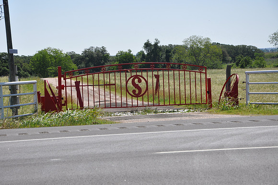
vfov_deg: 11.4
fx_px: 925
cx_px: 139
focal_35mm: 120
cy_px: 92
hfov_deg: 17.1
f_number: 9
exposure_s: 1/320
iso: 200
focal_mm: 80
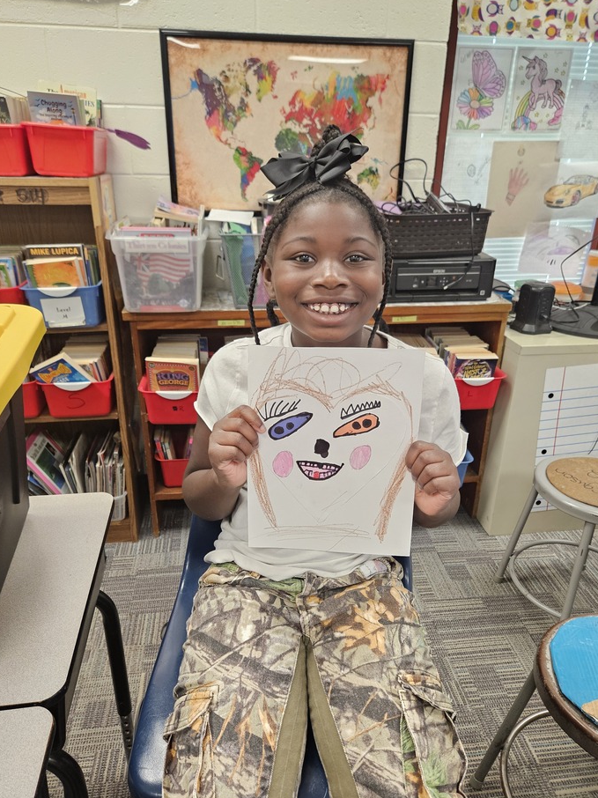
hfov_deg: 53.0
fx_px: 599
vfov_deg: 67.3
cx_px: 312
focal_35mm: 26
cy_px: 412
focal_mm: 5.4
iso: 640
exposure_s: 1/120
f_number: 1.8
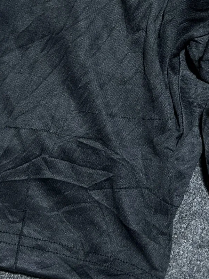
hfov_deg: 17.4
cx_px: 208
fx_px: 669
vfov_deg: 23.1
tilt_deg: -57.3
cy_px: 41
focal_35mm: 83
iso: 125
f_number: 1.5
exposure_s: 1/50
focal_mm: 5.7
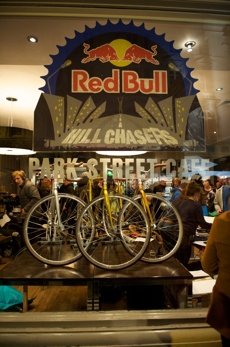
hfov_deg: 52.9
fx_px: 231
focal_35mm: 24
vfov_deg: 73.9
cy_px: 174
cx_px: 115
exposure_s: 1/160
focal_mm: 24
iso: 10000
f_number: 2.8
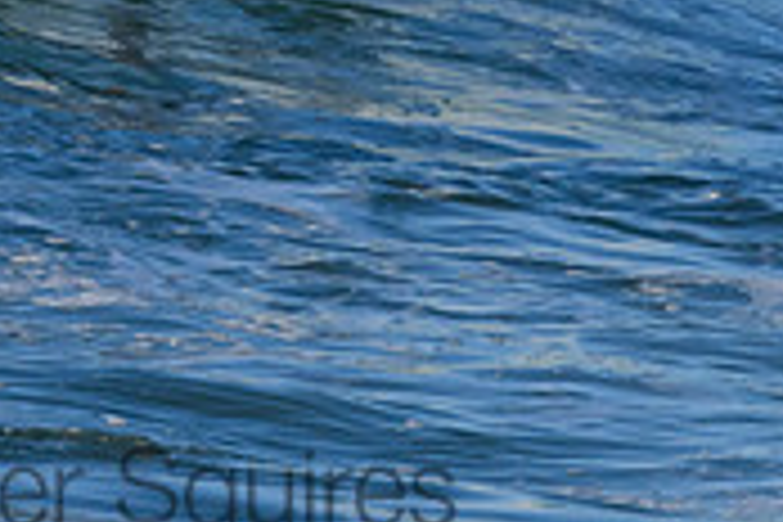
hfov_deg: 0.8
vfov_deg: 0.5
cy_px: -259
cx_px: 108
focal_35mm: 2671
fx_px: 58090
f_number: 11
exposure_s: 1/2000
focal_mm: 800
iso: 2200
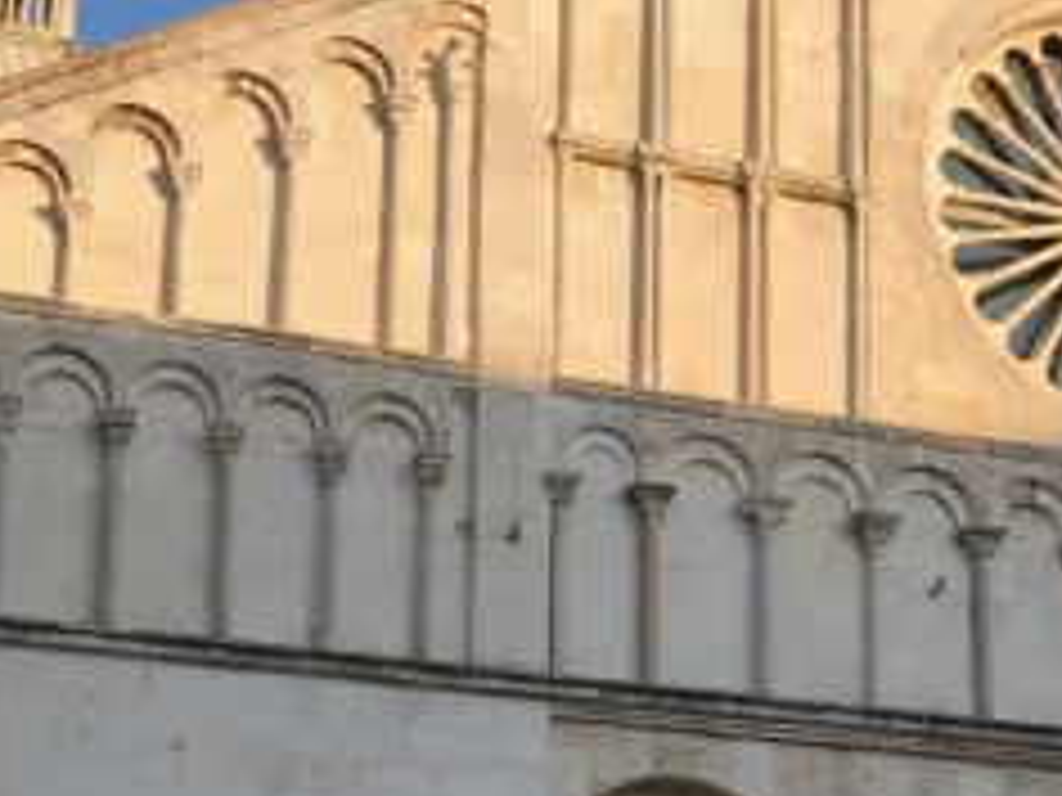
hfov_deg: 21.3
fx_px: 2792
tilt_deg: +15.8
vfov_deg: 16.0
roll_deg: +0.3
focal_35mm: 91
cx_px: 814
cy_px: 751
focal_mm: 3.99
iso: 20
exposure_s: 1/1294
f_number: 1.8
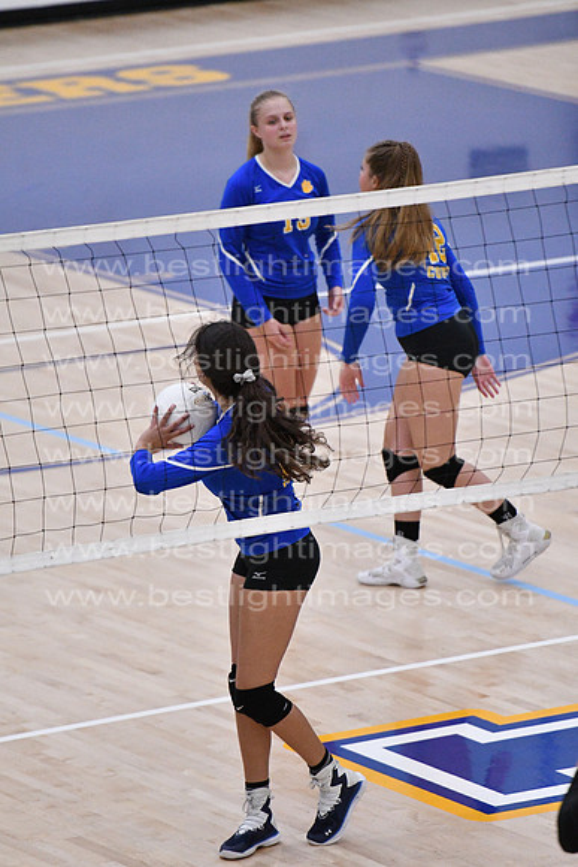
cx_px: 289
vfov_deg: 6.9
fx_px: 7220
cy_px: 434
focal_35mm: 300
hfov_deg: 4.6
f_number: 3.2
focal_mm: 200
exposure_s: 1/1250
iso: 6400
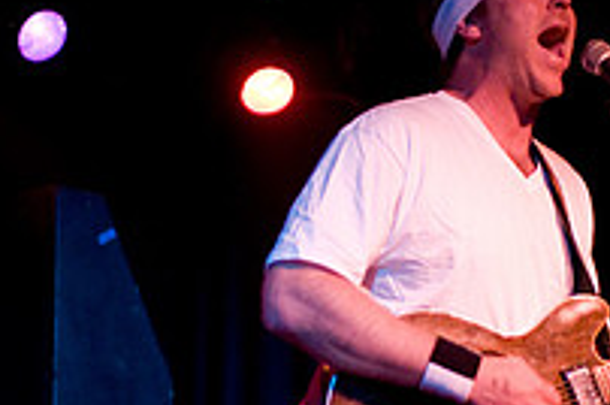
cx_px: 290
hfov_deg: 15.9
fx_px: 2182
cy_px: 295
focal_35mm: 129
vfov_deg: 10.6
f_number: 1.6
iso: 1000
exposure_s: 1/125
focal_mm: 30
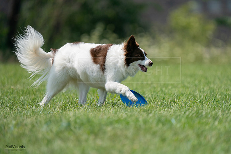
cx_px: 116
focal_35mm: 600
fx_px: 3851
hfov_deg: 3.4
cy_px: 77
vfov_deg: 2.3
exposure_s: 1/4000
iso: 640
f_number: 6.3
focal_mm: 600
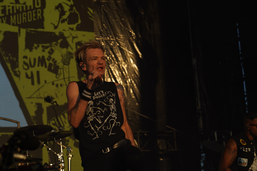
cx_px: 128
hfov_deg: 19.5
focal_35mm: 105
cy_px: 86
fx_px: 750
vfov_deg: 13.0
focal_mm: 105
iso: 100
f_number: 8
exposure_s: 1/500
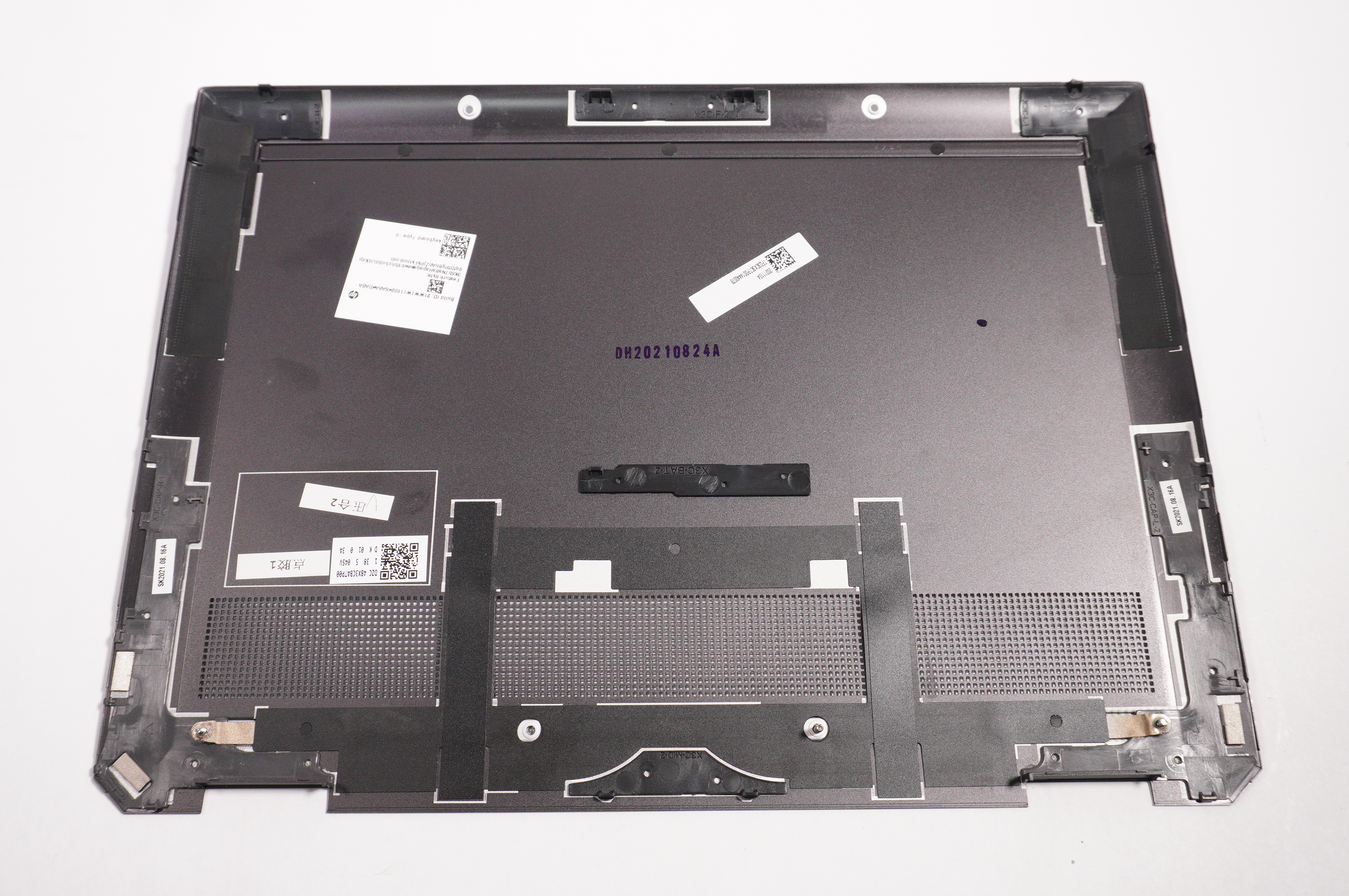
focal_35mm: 30
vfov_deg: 43.5
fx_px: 1123
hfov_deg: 62.0
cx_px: 674
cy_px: 448
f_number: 5.6
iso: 1250
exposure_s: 1/200
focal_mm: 20
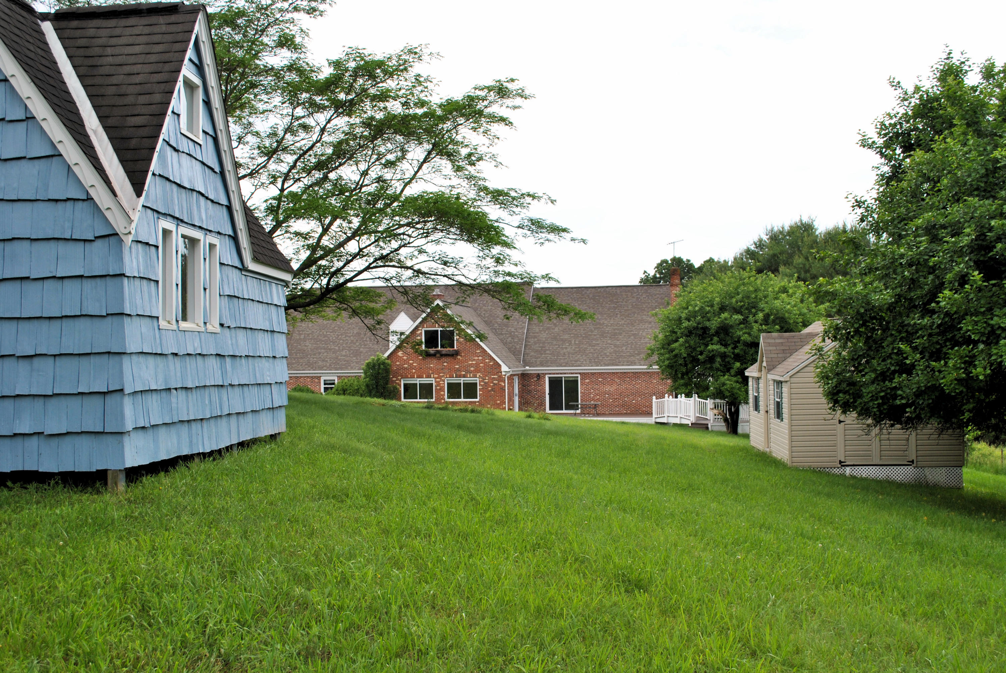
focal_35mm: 39
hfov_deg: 49.5
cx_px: 503
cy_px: 336
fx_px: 1091
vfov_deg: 34.3
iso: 100
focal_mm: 26
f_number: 6.3
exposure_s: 1/160
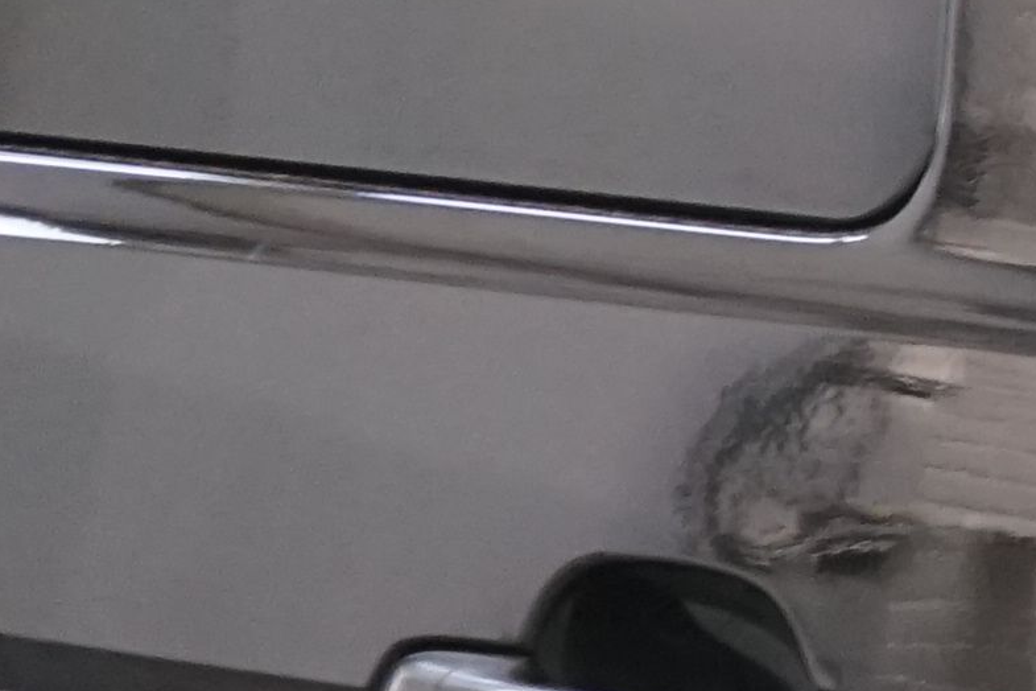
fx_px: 6818
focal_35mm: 237
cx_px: 3363
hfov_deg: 7.4
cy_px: 49
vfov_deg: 5.8
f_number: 4
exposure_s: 1/50
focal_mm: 31
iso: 2000
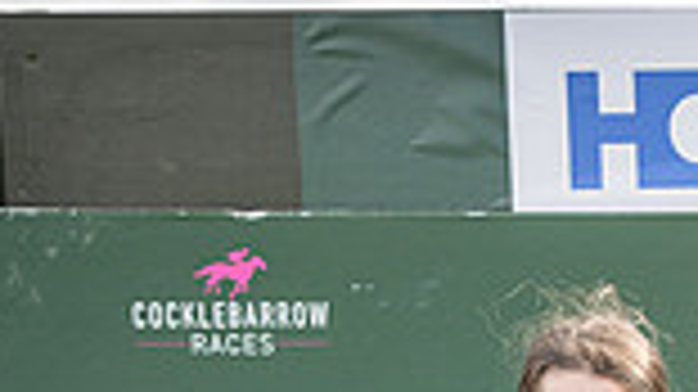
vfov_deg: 7.1
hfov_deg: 12.9
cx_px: 957
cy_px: 919
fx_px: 2960
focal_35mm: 160
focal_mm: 35
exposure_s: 1/500
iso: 200
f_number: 4
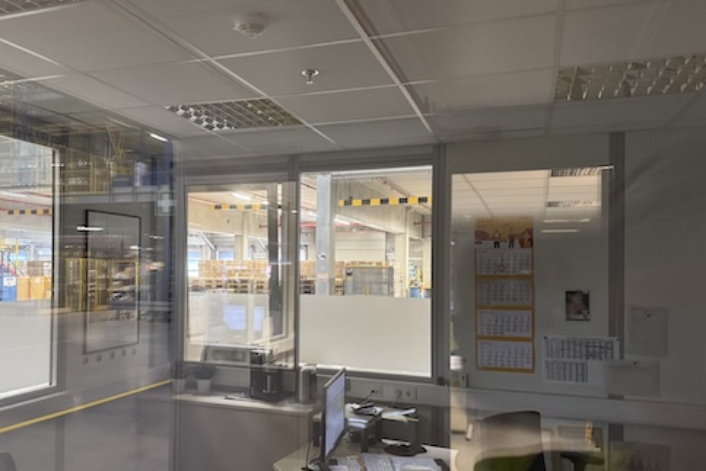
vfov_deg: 39.9
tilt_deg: -1.2
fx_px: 647
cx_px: 247
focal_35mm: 33
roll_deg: +0.1
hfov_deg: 56.2
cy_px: 264
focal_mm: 6.76
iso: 800
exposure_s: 1/50
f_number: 1.78
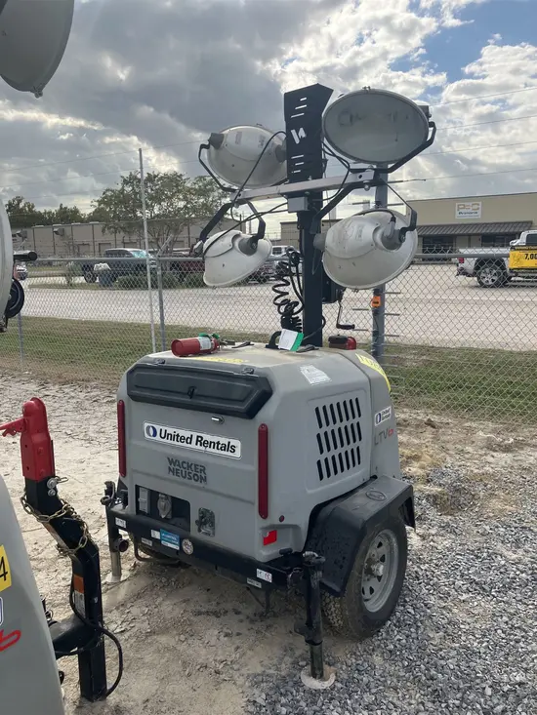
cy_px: 358
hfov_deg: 49.8
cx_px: 268
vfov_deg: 63.4
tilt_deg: -7.8
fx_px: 579
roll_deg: +0.3
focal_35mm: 28
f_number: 1.8
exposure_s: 1/1517
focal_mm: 3.99
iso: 32
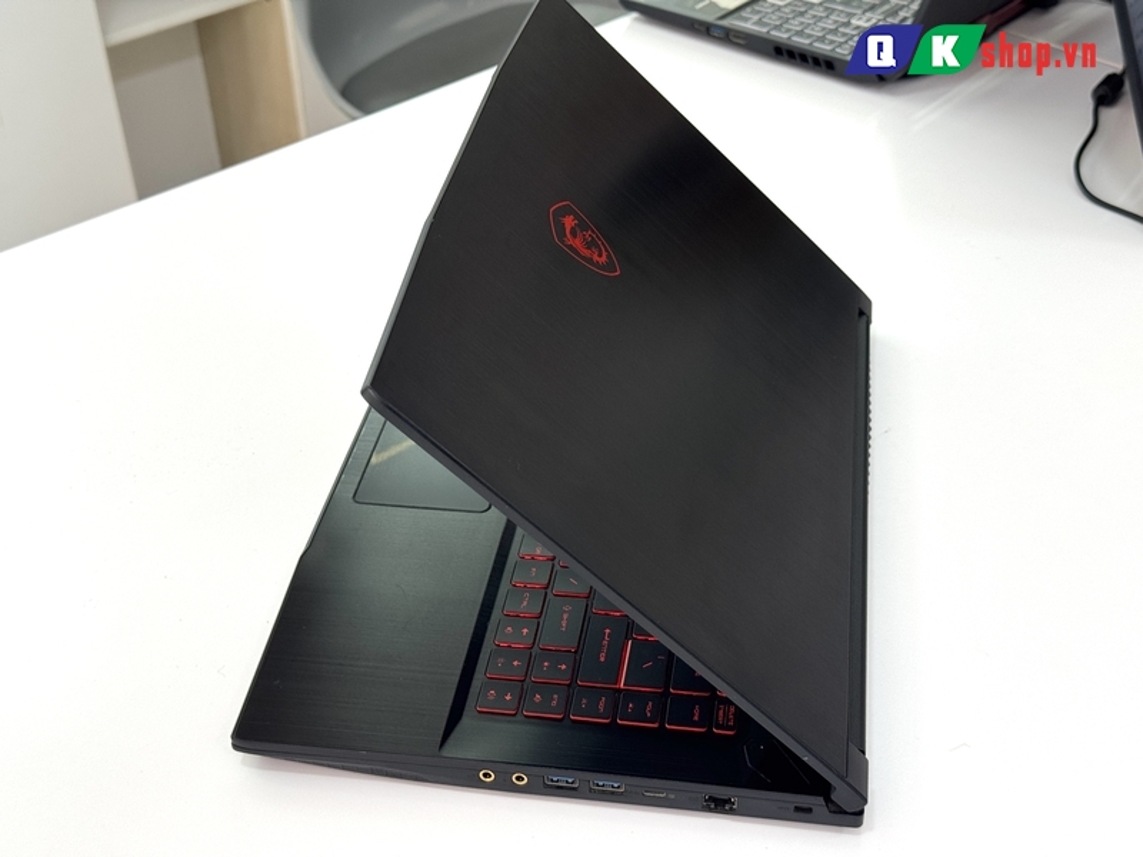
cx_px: 572
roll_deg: +1.8
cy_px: 428
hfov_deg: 39.7
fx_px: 1585
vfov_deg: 30.3
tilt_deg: -37.2
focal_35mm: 48
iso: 64
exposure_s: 1/121
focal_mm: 6.76
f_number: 1.78
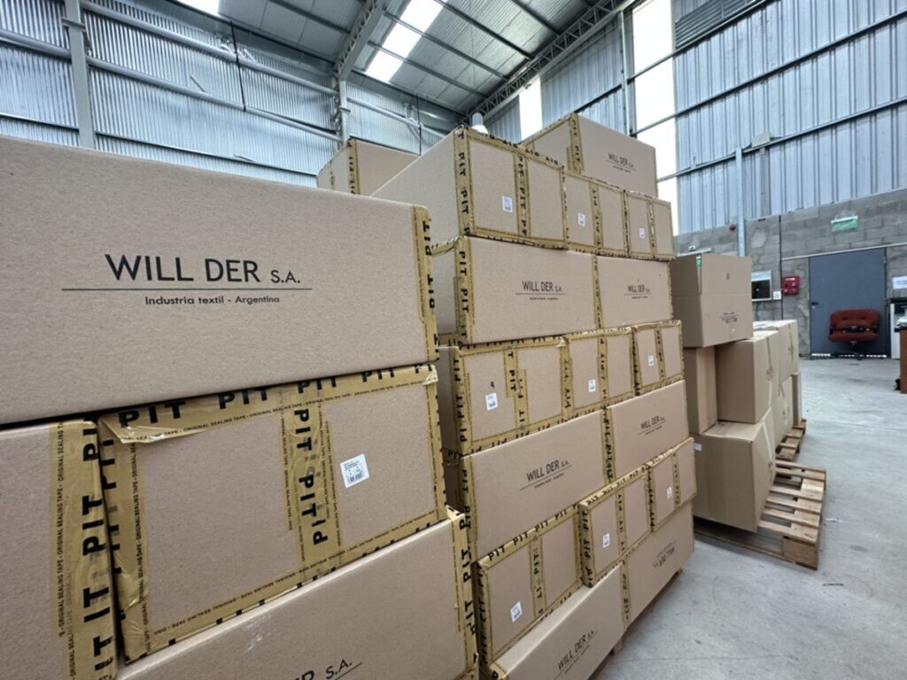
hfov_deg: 102.1
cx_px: 454
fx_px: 367
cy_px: 340
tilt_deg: -2.3
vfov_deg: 85.7
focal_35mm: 14
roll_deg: +3.8
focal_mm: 2.22
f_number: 2.2
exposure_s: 1/100
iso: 250
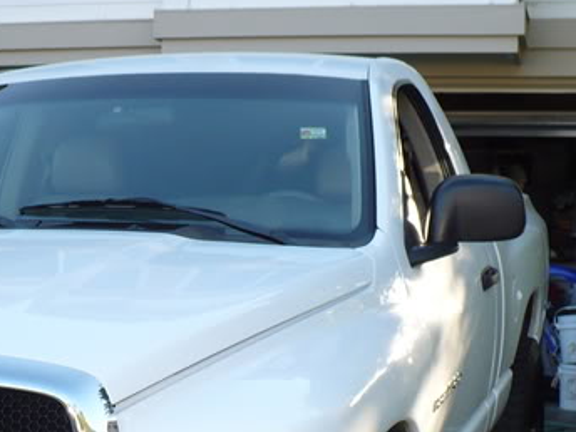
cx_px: 176
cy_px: 454
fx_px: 1431
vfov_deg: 16.7
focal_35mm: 86
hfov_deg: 22.6
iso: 100
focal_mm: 6.1
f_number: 2.8
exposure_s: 1/200
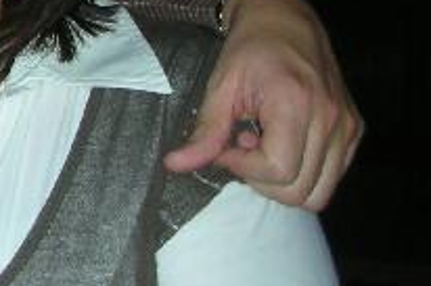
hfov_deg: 11.8
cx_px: -464
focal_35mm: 154
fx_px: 1842
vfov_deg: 8.6
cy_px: -182
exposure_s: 1/60
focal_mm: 5.8
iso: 57
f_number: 2.8
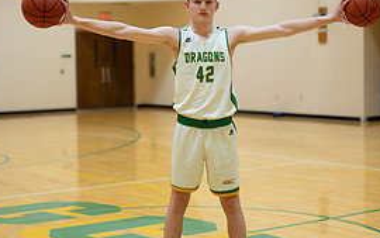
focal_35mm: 85
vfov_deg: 15.4
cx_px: 191
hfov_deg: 24.3
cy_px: 104
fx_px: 881
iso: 100
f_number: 1.4
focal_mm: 50
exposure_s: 1/160
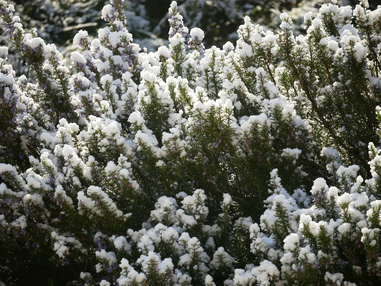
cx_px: 190
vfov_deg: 5.0
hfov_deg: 6.6
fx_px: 3303
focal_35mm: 300
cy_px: 143
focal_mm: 150
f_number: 5.6
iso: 640
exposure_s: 1/320
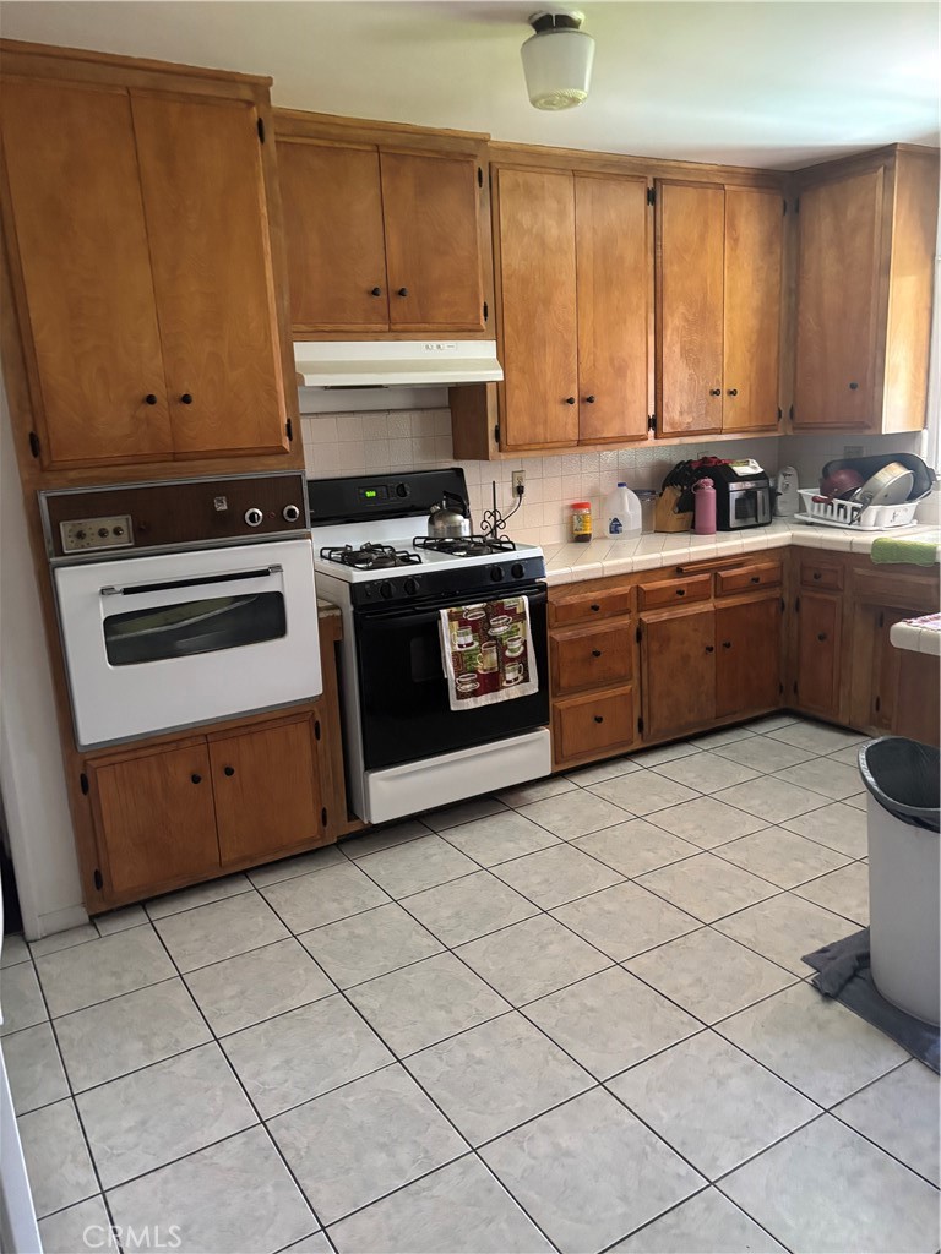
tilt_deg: -12.3
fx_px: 942
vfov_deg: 67.3
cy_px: 627
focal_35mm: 26
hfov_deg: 53.1
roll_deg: +2.4
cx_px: 470
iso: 500
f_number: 1.6
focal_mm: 5.96
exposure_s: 1/50
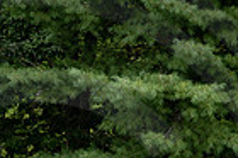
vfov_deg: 1.9
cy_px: 244
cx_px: 31
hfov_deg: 2.8
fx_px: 4834
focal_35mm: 732
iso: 320
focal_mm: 175
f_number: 2.8
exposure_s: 1/200
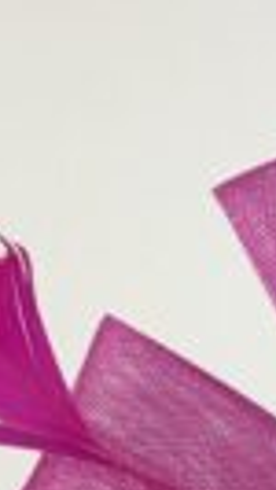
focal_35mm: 99
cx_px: 559
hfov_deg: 11.1
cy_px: 601
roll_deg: +1.1
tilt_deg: -4.5
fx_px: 1286
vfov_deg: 20.1
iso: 20
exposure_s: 1/255
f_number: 1.8
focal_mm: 3.99
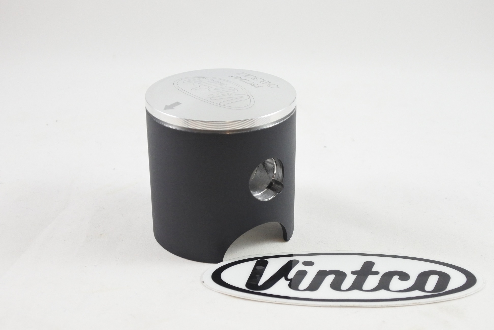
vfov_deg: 28.7
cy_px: 165
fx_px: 645
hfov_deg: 41.9
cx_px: 247
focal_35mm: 47
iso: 640
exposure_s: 1/125
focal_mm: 17.6
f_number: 4.5
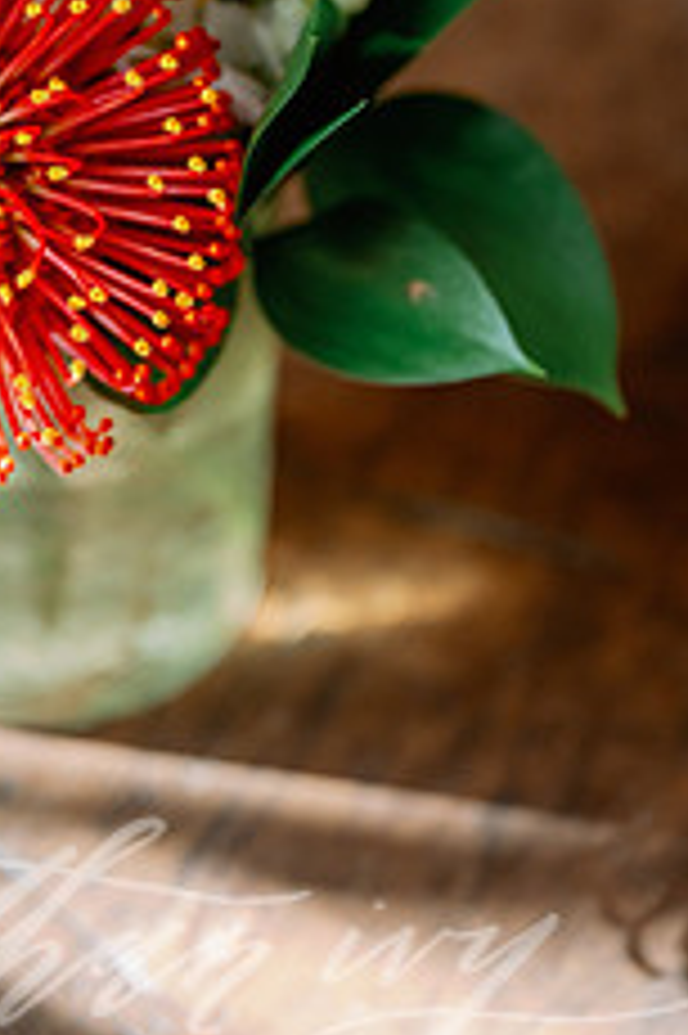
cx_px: 31
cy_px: 122
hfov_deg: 10.5
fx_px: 3703
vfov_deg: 15.7
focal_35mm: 129
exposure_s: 1/320
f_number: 2.8
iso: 500
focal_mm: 66
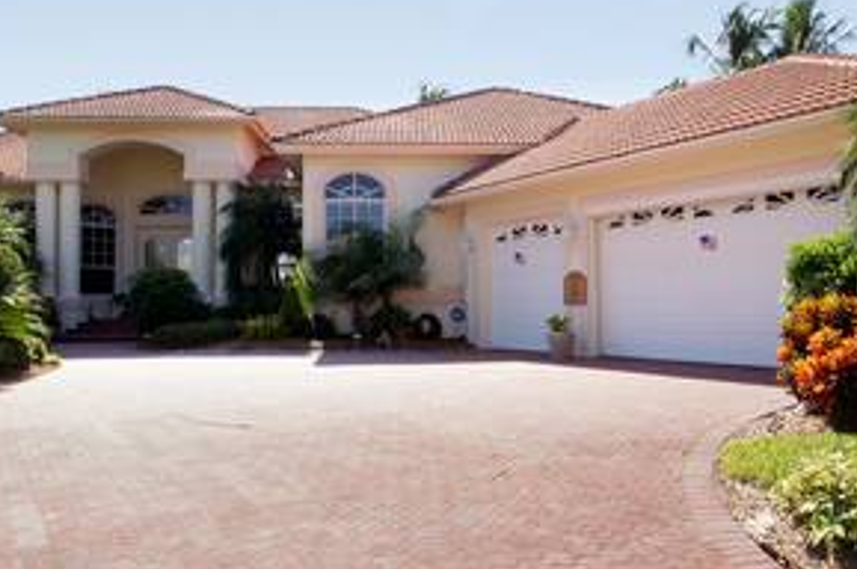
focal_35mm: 26
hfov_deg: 69.8
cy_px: 213
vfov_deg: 49.3
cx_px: 403
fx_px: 613
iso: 100
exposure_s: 1/40
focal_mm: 11
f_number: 13
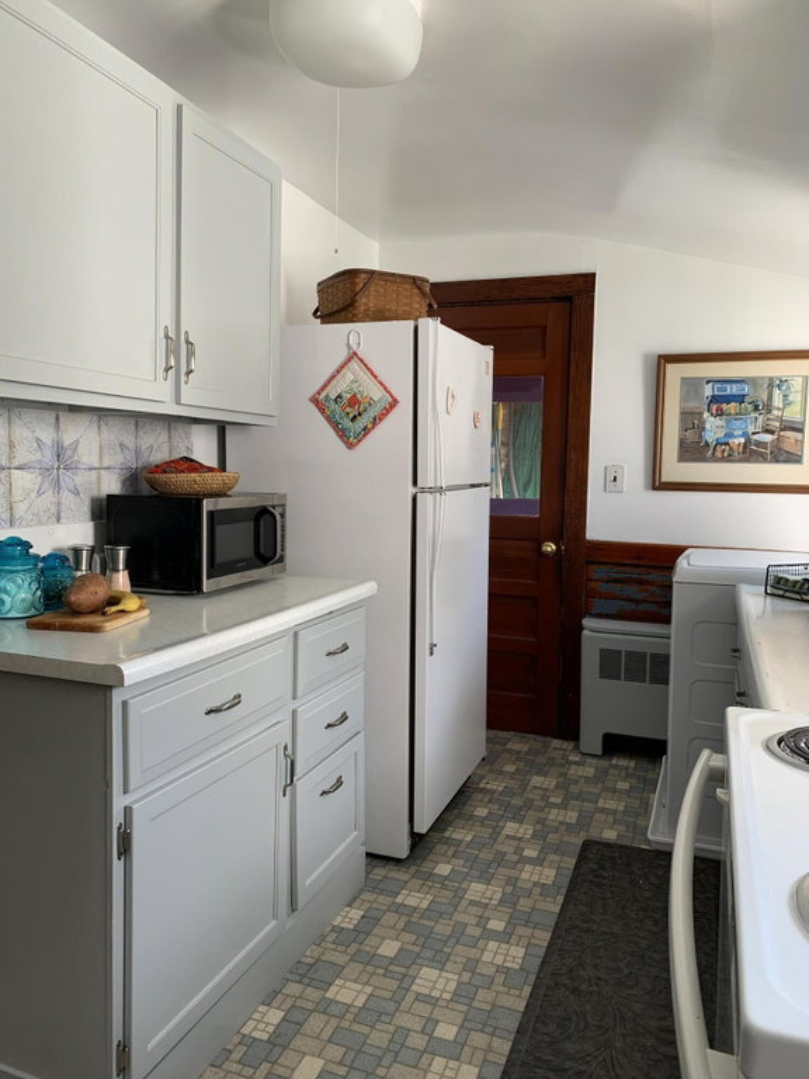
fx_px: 810
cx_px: 404
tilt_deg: -4.0
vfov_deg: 67.3
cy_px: 540
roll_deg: -0.6
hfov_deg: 53.1
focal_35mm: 26
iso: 64
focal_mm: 4.25
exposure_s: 1/121
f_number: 1.8
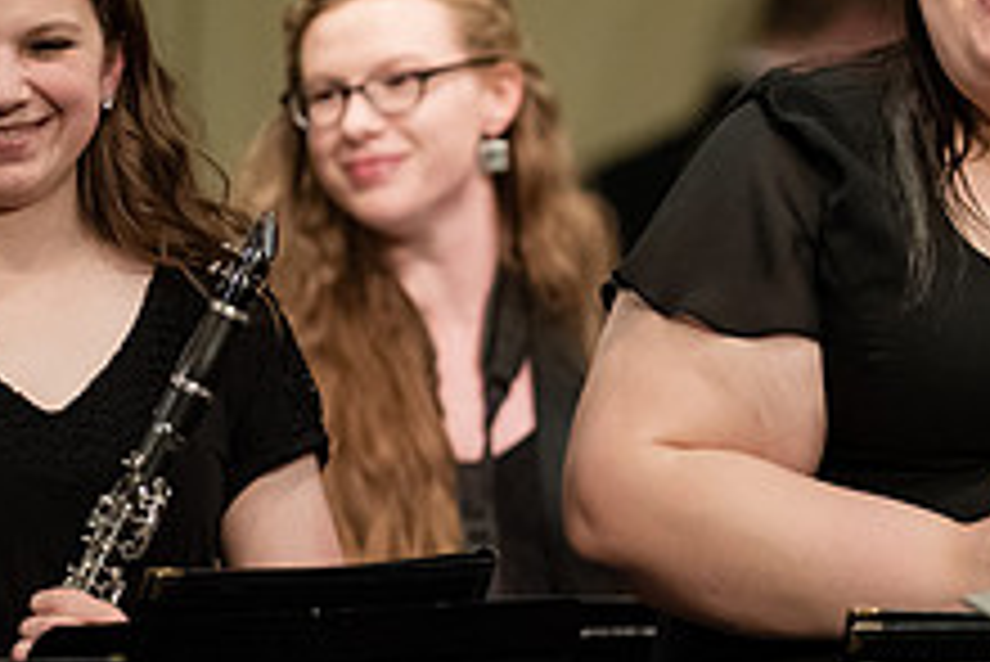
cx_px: 1130
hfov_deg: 2.6
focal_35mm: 792
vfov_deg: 1.7
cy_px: 182
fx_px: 21794
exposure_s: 1/250
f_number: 3.5
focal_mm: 300
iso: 4000
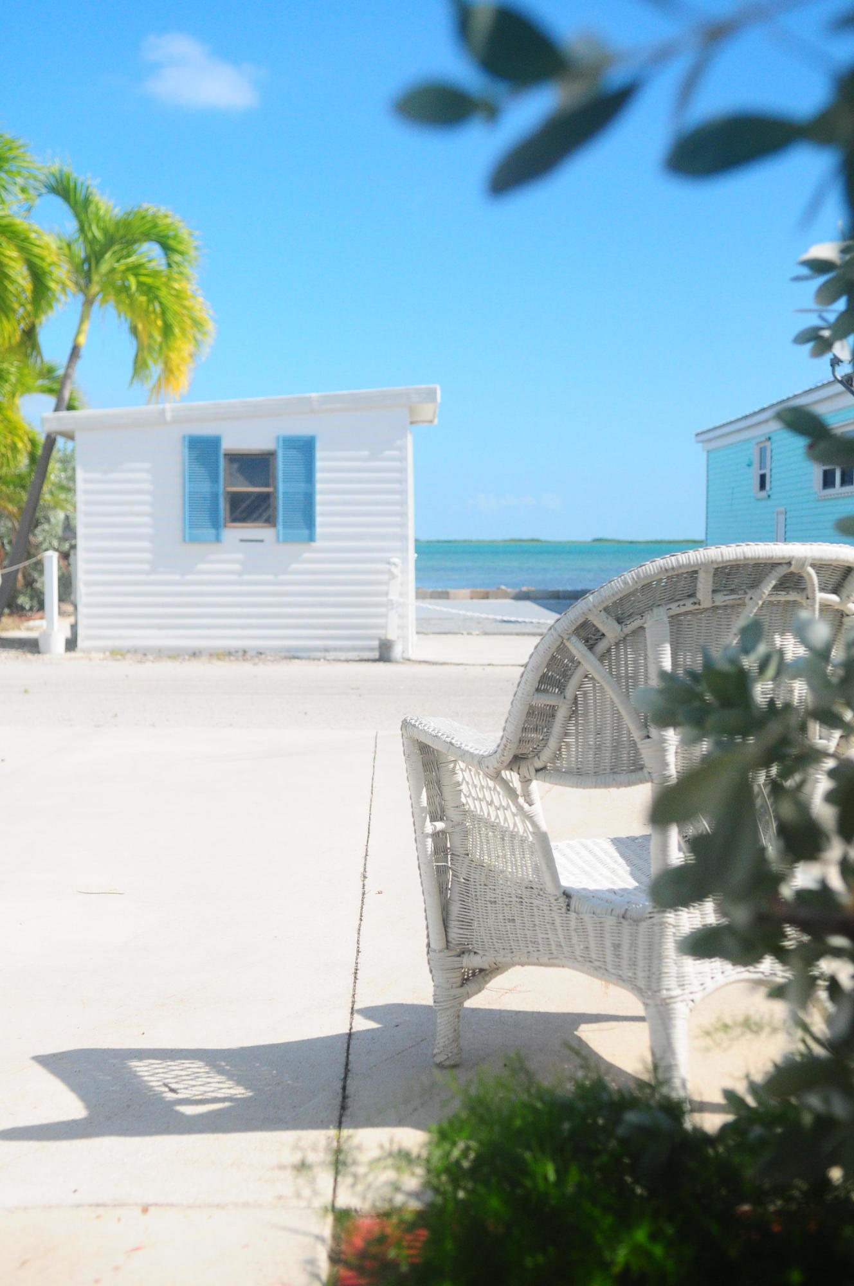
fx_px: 1499
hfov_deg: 31.8
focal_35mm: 42
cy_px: 643
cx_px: 427
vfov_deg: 46.5
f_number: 3.5
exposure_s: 1/6400
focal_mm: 28
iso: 640
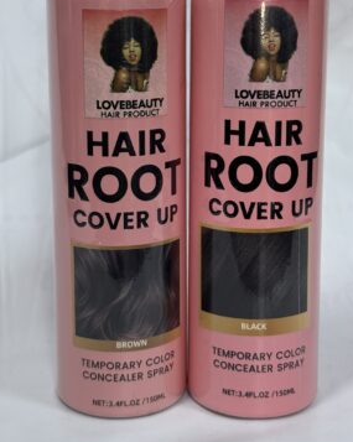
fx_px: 915
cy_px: 132
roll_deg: -0.7
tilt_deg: -13.7
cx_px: 188
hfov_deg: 21.8
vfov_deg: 26.9
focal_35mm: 70
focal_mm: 6.76
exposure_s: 1/100
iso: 50
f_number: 1.78
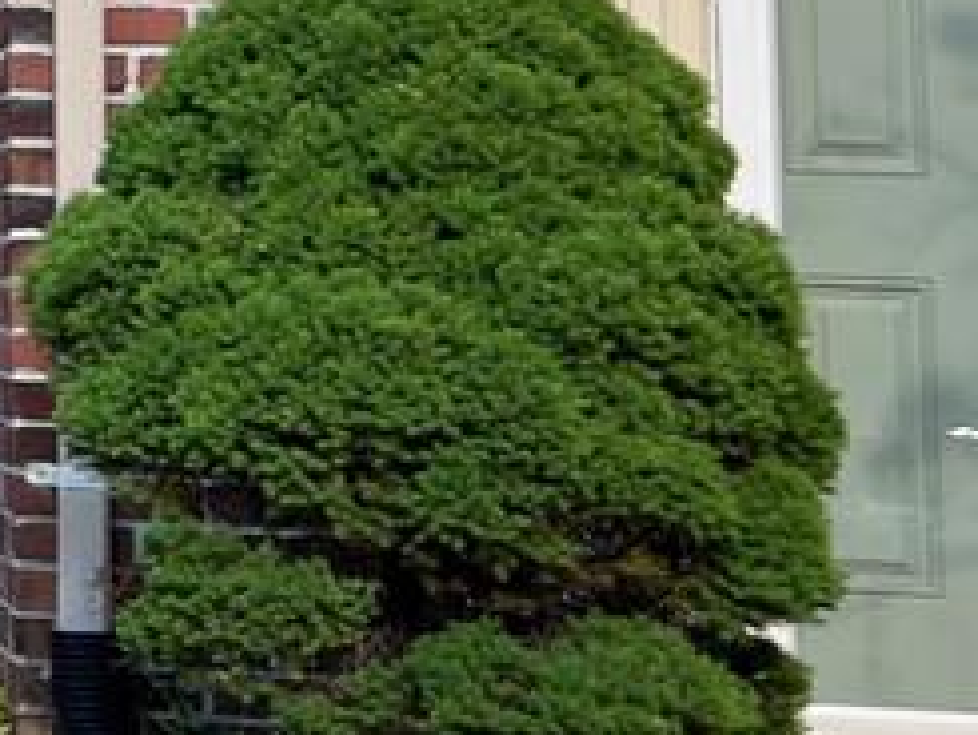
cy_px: -292
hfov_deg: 10.7
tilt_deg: +6.7
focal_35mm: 153
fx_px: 4325
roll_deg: -1.0
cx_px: -1481
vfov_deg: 9.5
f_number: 1.5
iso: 50
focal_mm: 5.7
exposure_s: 1/991
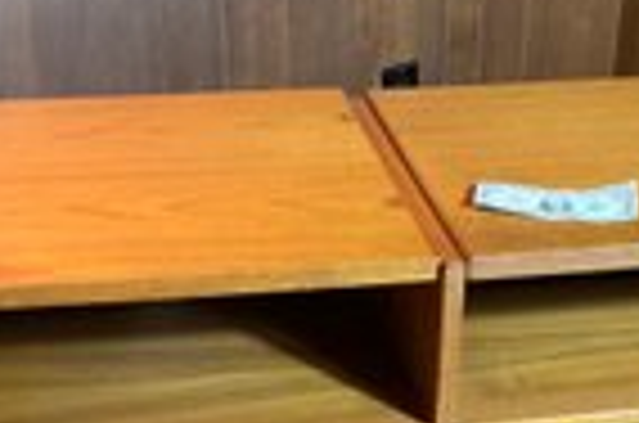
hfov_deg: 27.7
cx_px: 394
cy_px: 511
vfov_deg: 17.7
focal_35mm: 73
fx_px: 1293
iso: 250
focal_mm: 3
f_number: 1.8
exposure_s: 1/60
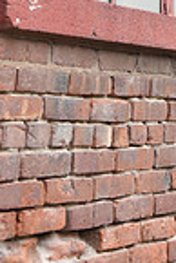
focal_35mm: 124
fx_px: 907
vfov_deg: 15.5
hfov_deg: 10.6
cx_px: 288
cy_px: -109
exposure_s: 1/320
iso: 500
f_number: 7.1
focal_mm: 31
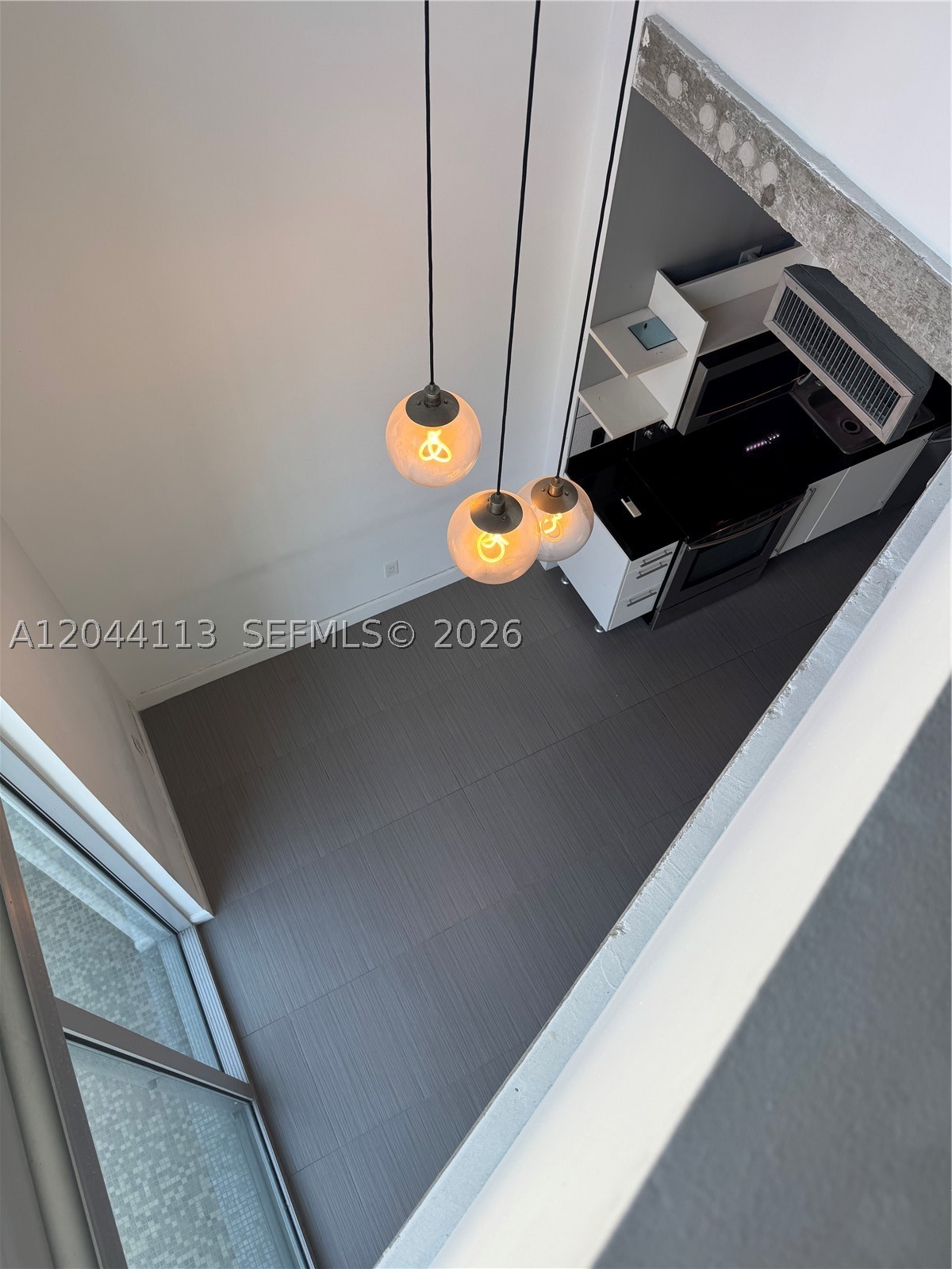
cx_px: 476
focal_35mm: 24
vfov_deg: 71.6
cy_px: 634
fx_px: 880
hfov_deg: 56.8
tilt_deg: -58.9
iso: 50
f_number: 1.78
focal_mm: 6.76
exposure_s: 1/120
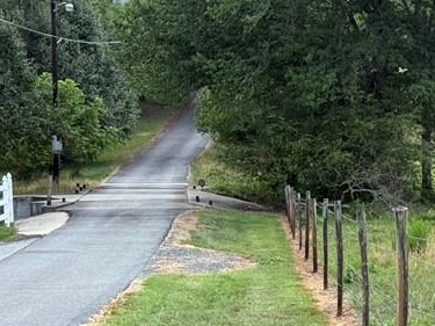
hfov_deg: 14.4
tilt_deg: -5.8
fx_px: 1646
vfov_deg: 11.3
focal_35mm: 131
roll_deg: -0.8
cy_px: 285
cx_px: 568
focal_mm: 6.76
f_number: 1.78
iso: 80
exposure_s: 1/1353
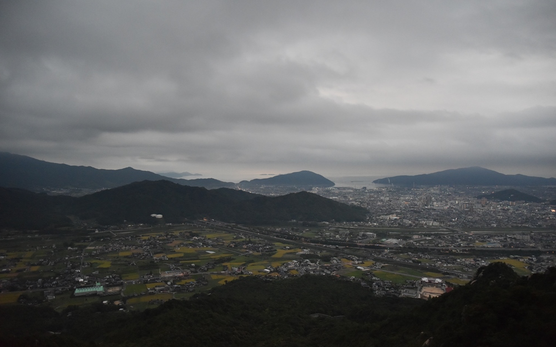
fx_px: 379
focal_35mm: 25
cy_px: 180
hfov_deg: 72.6
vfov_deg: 49.3
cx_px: 281
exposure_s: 1/160
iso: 4000
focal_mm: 24
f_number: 3.5
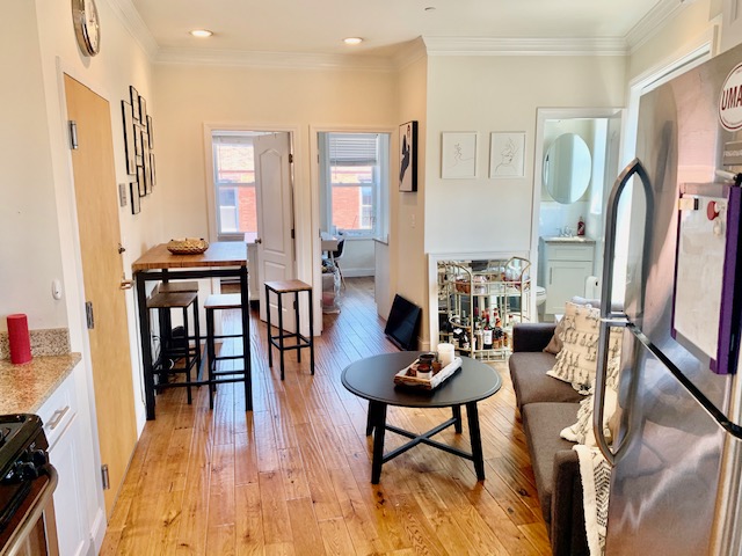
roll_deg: +0.4
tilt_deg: -10.5
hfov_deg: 67.3
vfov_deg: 53.1
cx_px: 371
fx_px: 557
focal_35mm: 26
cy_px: 278
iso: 64
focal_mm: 4.25
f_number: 1.8
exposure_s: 1/60
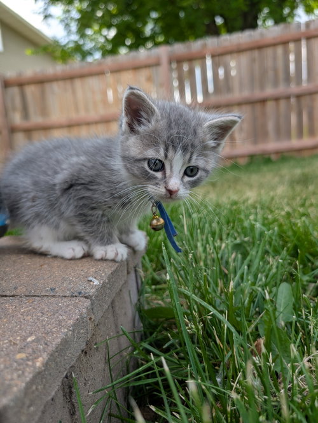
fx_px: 293
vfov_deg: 71.5
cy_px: 212
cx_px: 159
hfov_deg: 56.9
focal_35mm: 24
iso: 21
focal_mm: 6.9
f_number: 1.68
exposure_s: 1/360
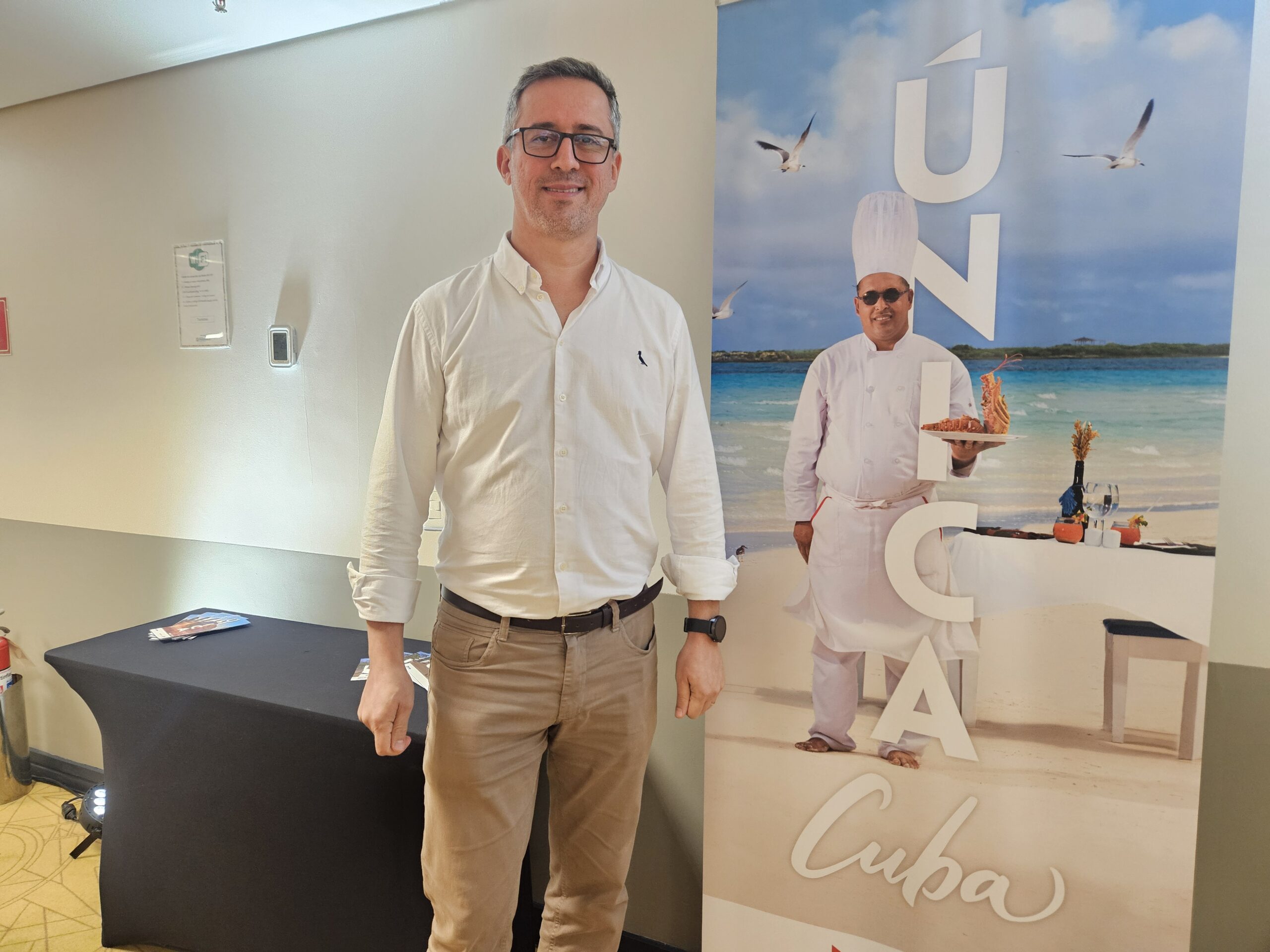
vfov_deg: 58.9
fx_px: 844
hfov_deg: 73.9
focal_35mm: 23
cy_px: 476
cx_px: 635
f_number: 1.8
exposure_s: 1/60
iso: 640
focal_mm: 5.4
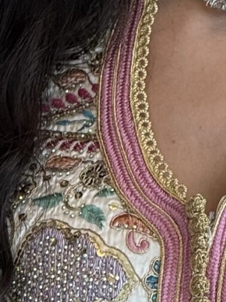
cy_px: 509
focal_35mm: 615
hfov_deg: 2.4
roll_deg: -0.6
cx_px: 230
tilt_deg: -10.5
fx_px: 5354
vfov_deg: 3.2
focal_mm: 15.66
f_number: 2.8
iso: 64
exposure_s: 1/99
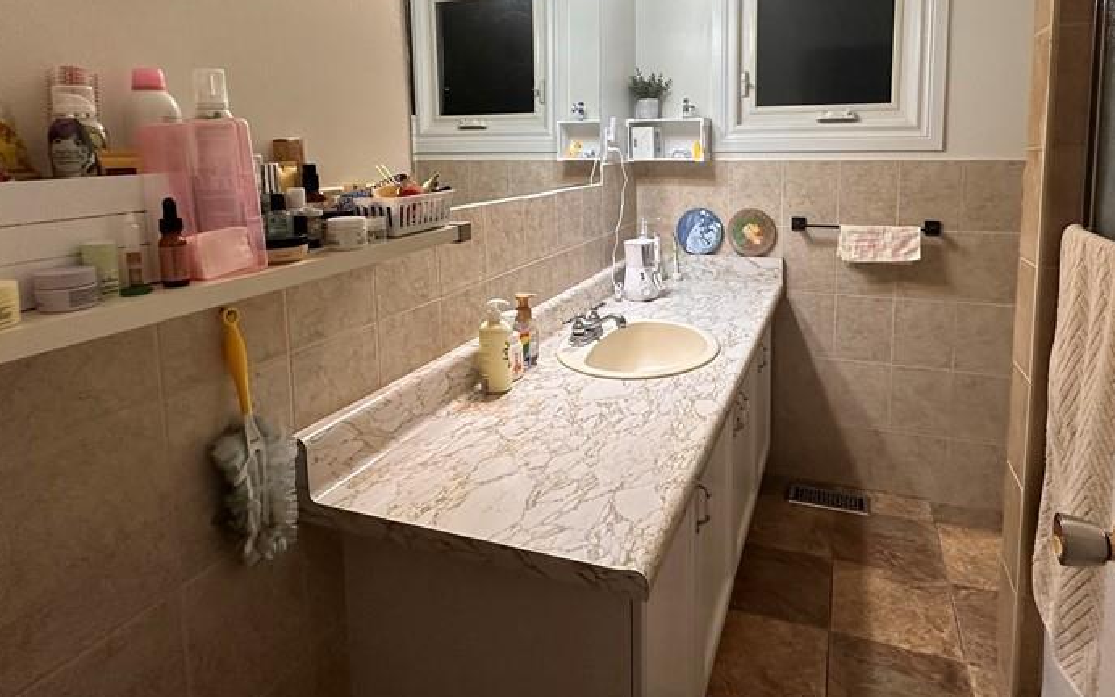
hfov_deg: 79.5
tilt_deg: -6.8
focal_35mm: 22
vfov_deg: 53.7
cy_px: 218
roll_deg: +0.8
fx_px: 669
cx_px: 608
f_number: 2.2
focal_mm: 2.22
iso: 250
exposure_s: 1/120
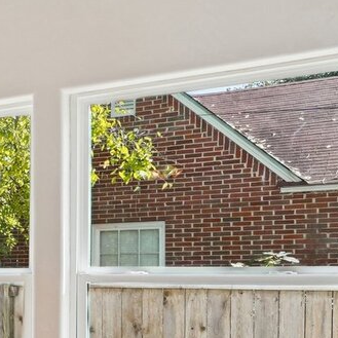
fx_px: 763
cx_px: -411
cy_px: 280
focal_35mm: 69
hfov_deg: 16.2
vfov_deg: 24.5
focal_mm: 16.5
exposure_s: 1/40
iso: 100
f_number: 8
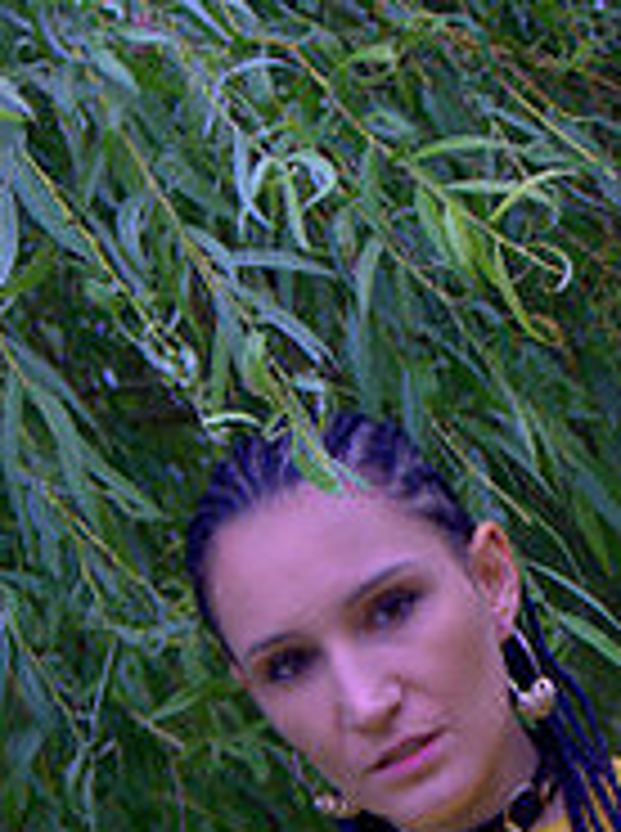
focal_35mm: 123
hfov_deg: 11.9
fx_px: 2957
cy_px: 742
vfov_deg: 15.8
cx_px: 497
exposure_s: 1/80
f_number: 5
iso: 100
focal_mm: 35
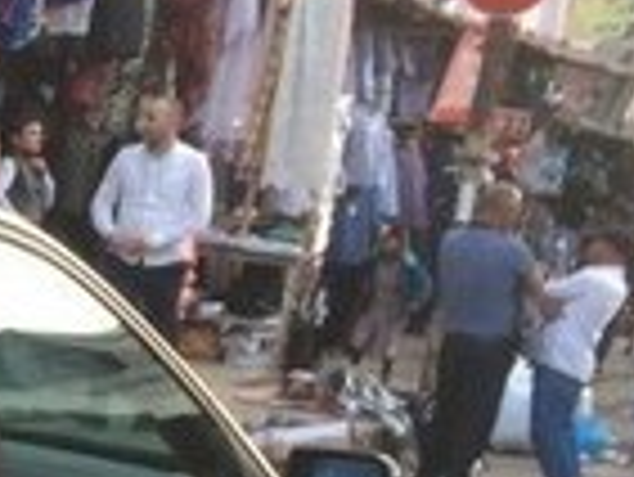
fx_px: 2493
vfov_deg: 10.7
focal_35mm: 136
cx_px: -746
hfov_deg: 12.3
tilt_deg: -11.2
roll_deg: -3.7
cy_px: 619
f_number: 2.2
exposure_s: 1/100
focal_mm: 4.15
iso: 64
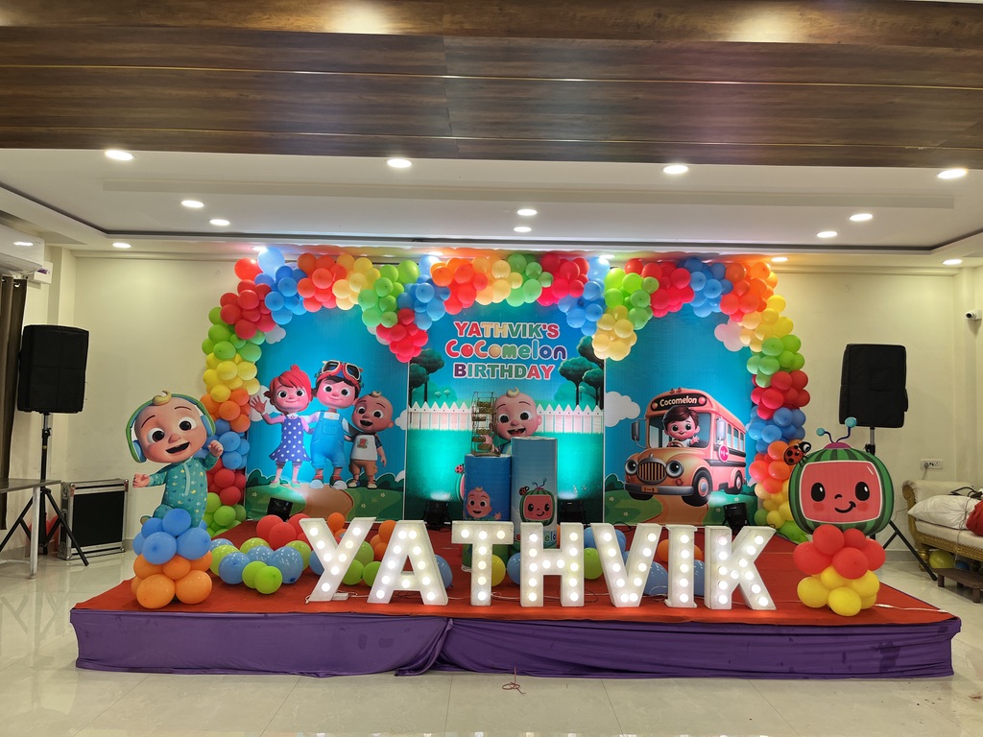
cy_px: 368
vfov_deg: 53.1
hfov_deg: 67.3
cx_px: 492
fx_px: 738
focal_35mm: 26
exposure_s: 1/100
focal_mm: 5.1
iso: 50
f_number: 1.6
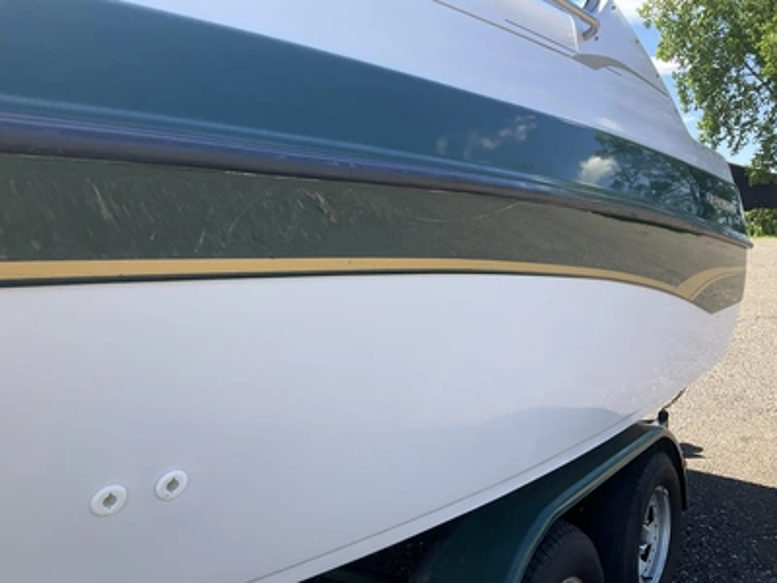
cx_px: 388
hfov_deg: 61.7
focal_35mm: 29
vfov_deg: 48.2
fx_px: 651
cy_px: 292
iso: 25
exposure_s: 1/580
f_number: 1.8
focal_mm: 3
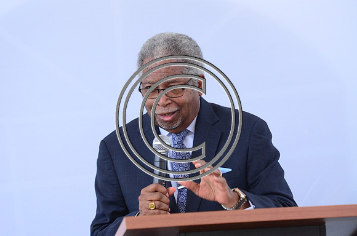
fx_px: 2301
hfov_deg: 8.9
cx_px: 178
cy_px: 118
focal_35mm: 232
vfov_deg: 5.9
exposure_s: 1/160
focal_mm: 155
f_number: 2.8
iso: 800
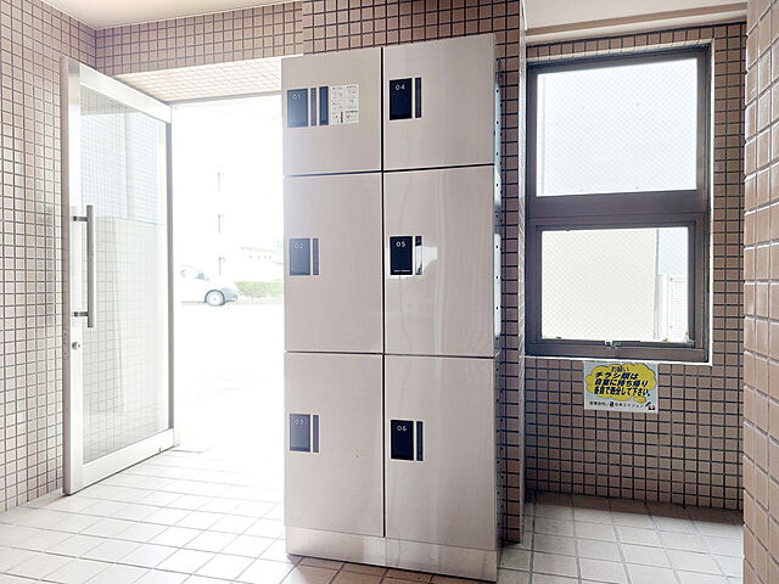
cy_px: 292
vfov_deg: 56.8
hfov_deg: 71.6
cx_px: 390
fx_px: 540
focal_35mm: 24
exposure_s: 1/24
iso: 64
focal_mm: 5.23
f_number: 1.8
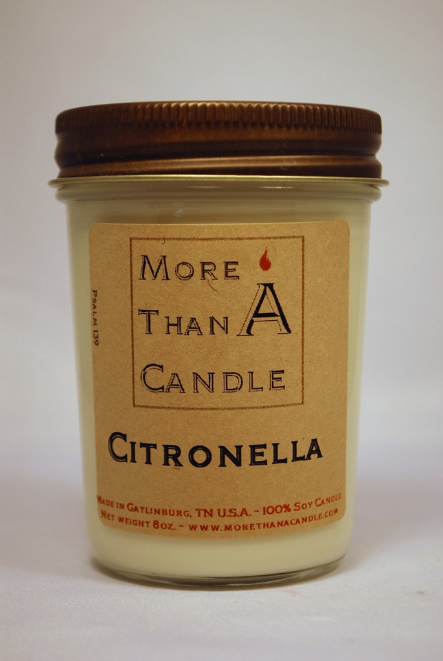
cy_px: 330
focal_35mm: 82
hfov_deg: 16.6
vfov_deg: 24.6
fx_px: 1519
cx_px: 222
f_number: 5.6
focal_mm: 55
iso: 160
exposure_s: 1/125
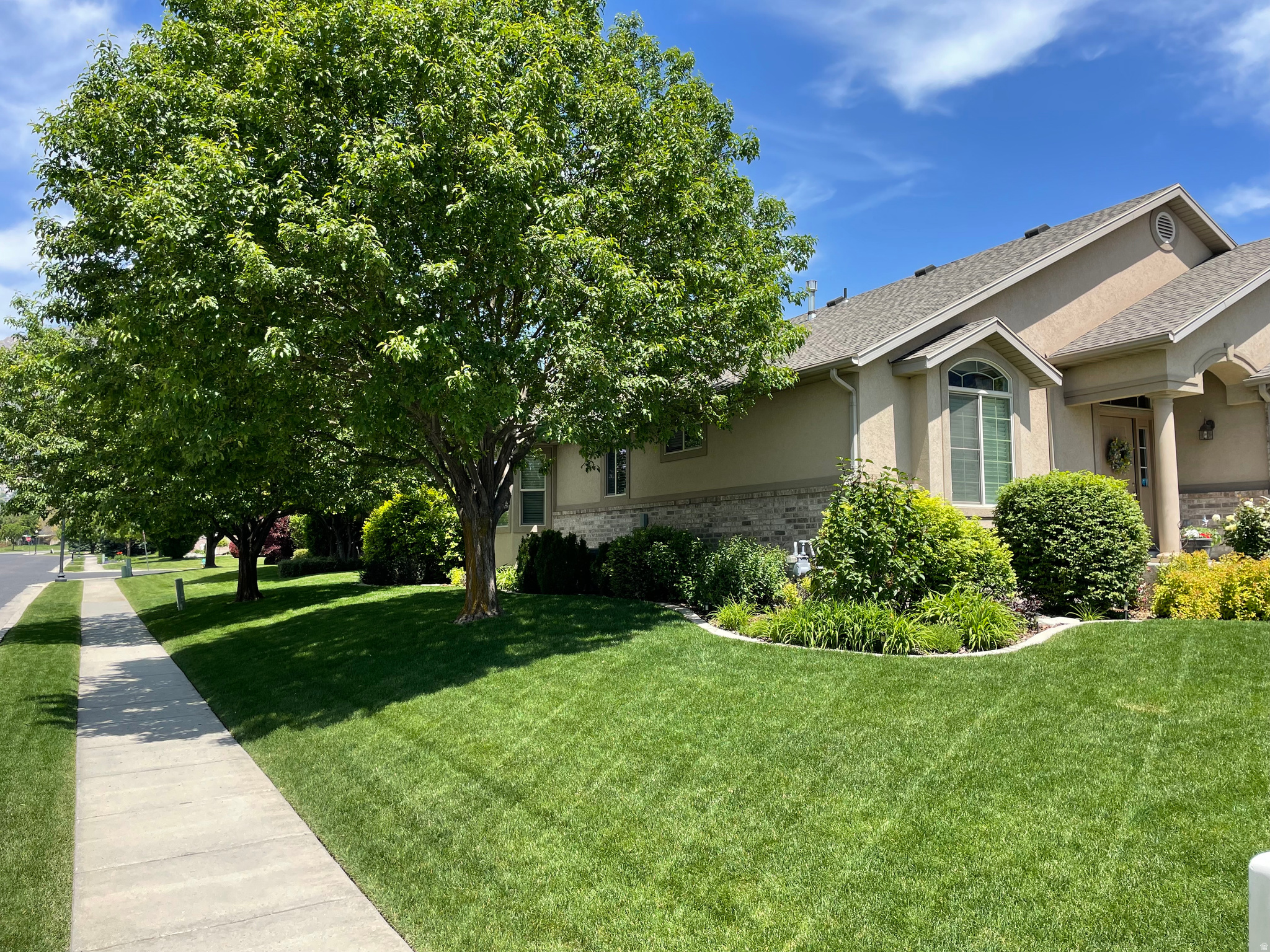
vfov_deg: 53.1
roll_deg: +0.7
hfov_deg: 67.3
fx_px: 954
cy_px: 476
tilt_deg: +4.0
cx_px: 635
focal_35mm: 26
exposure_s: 1/1642
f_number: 1.6
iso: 32
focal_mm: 4.2
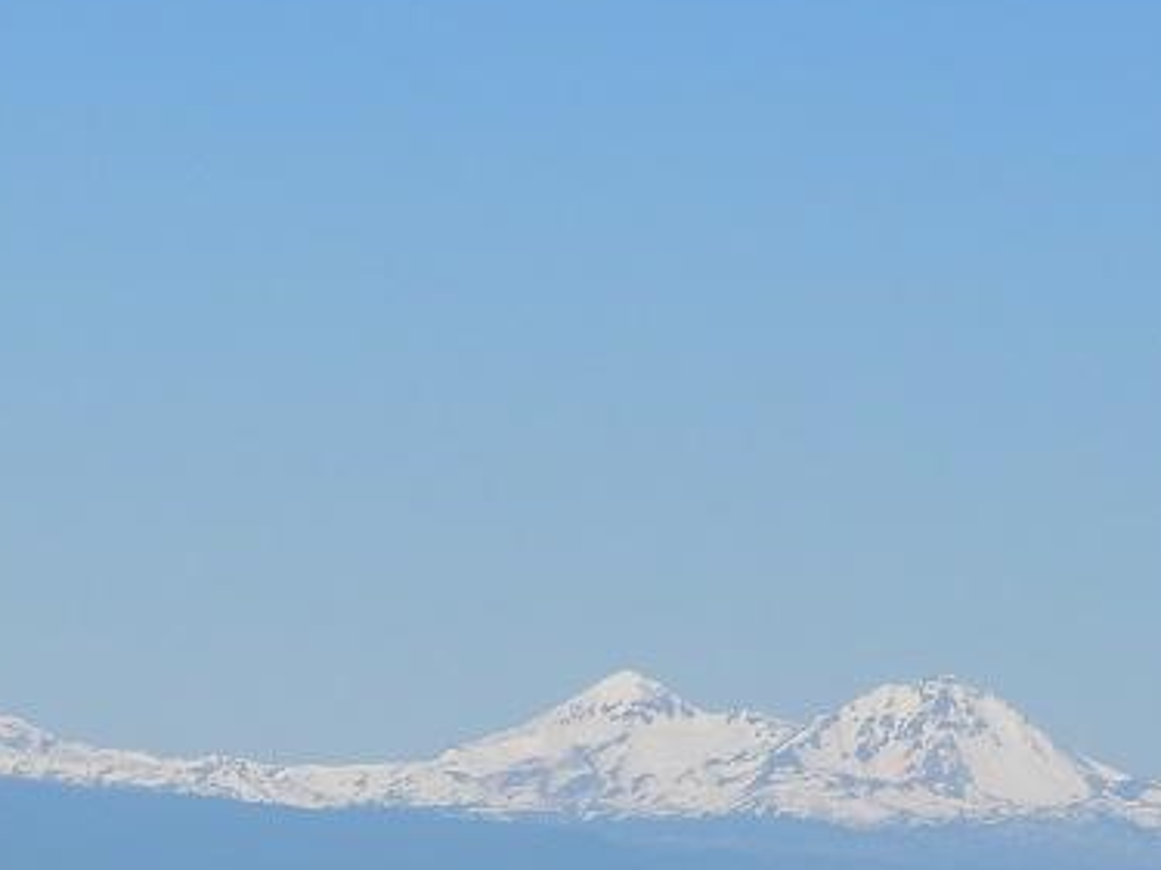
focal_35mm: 273
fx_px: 9153
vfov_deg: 5.4
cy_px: 749
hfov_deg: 7.3
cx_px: 458
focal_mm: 17.8
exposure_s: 1/1250
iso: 100
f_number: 4.1
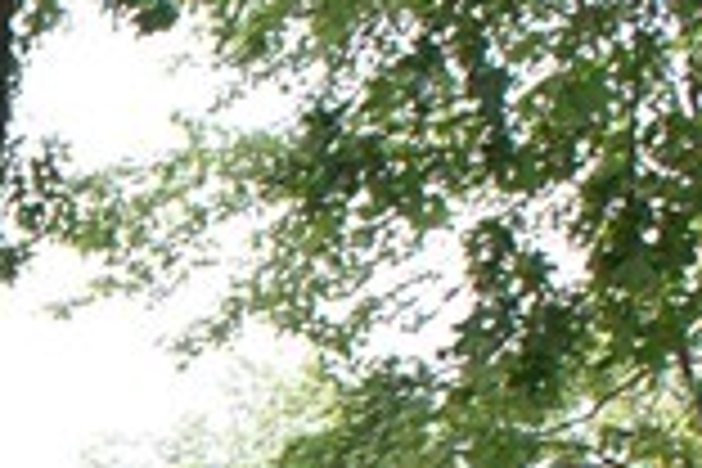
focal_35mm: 188
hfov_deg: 9.7
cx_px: -954
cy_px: 1012
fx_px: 3666
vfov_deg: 7.0
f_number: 4.5
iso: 100
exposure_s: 1/80
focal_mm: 18
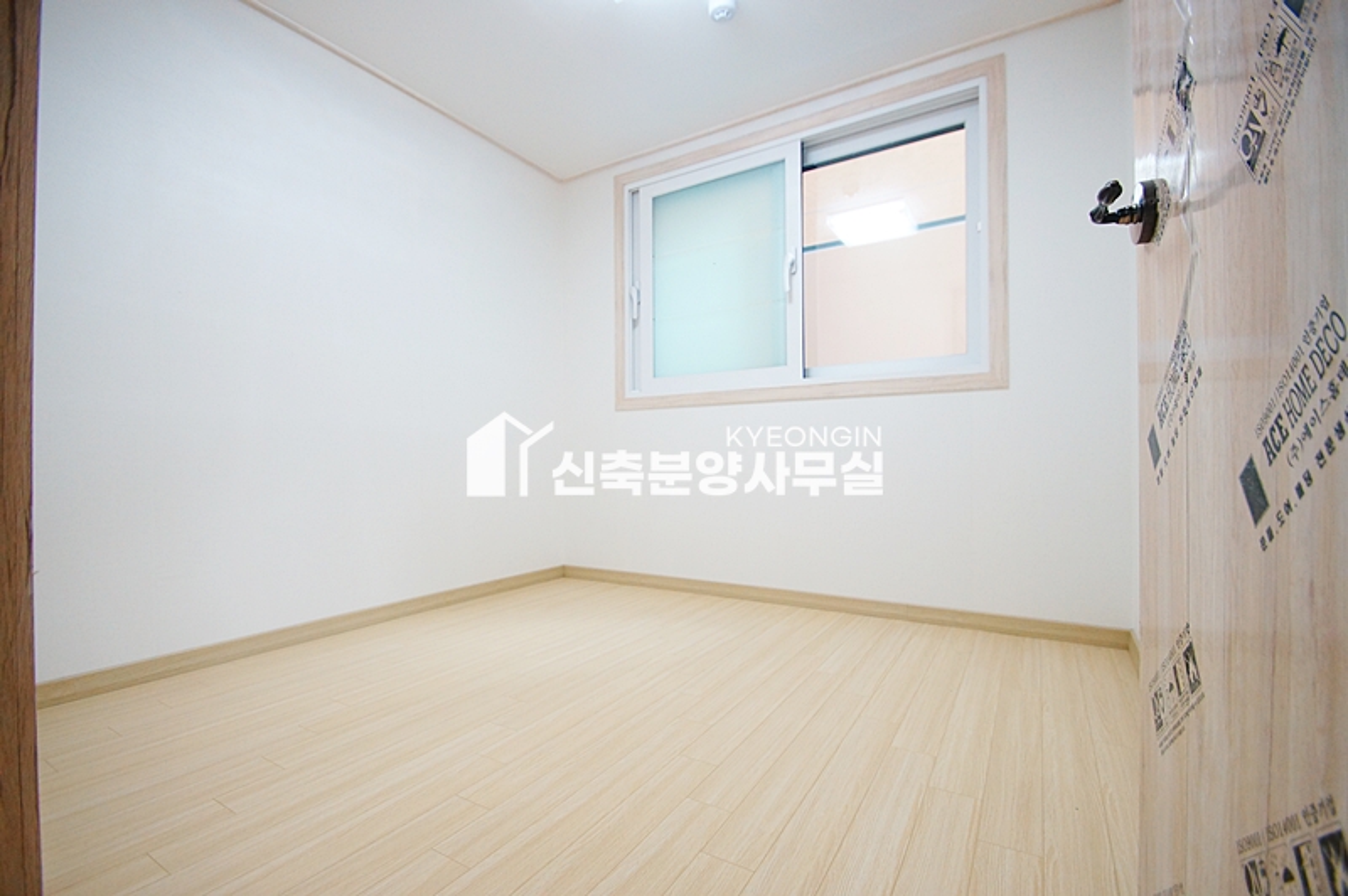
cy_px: 448
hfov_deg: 95.0
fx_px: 617
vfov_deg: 72.0
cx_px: 674
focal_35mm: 16
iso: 800
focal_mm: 11
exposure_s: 1/125
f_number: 3.5
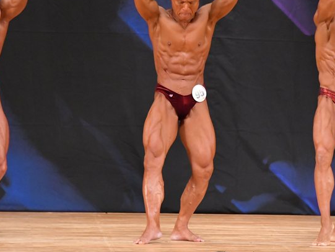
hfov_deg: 4.8
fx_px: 3998
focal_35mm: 413
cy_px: 102
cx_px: 224
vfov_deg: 3.6
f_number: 5.6
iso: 6400
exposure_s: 1/400
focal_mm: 200
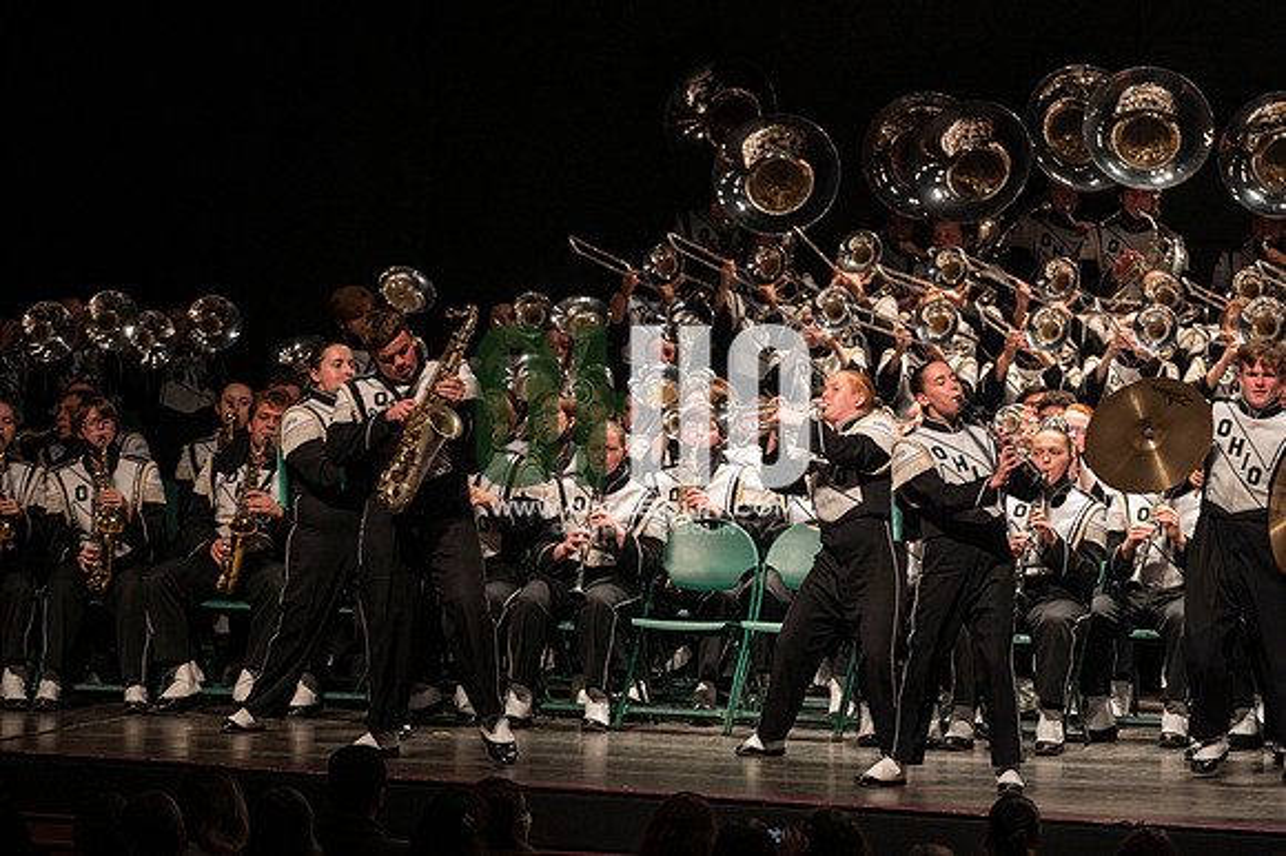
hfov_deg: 10.3
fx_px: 7140
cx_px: 643
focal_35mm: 200
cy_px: 428
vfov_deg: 6.9
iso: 1250
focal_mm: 200
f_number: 3.5
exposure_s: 1/500
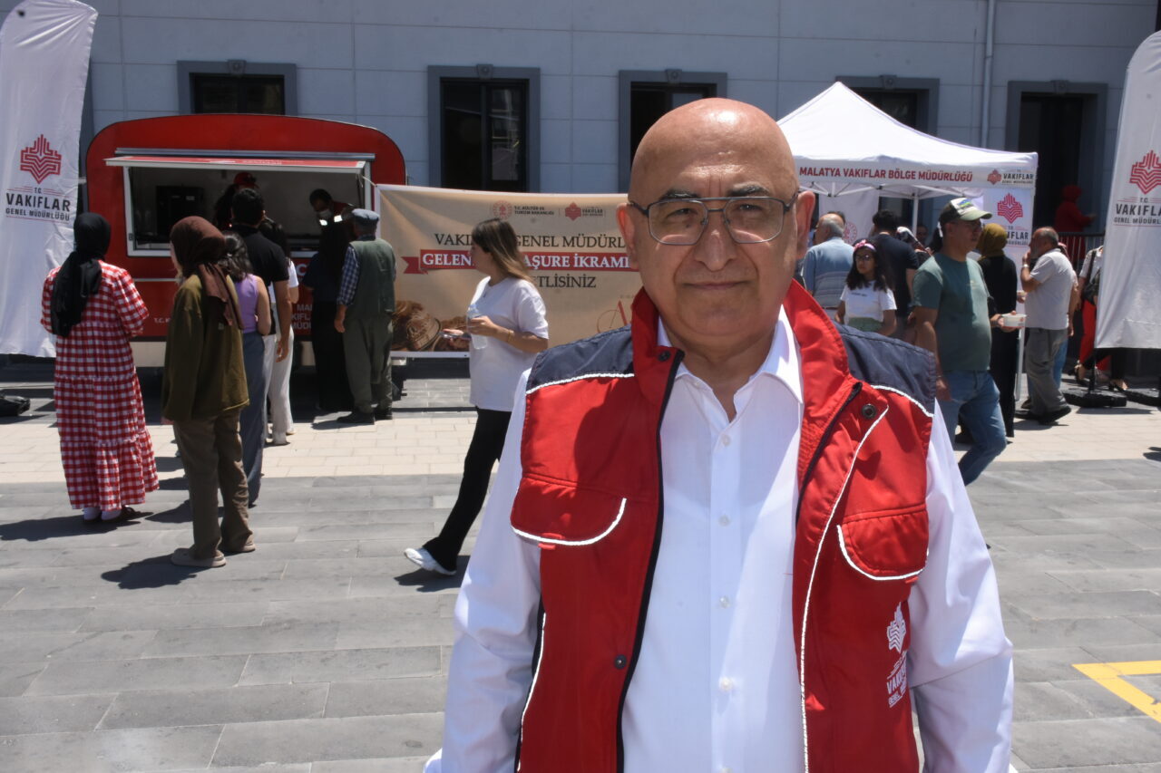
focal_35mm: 34
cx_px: 580
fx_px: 1112
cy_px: 386
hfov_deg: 55.1
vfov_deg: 38.4
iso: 640
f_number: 18
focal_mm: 23
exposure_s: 1/250
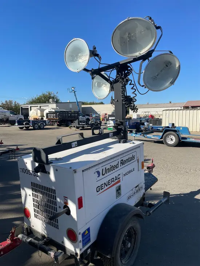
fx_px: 200
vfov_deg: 67.3
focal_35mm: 26
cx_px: 100
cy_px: 133
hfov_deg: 53.1
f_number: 1.6
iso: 32
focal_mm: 4.2
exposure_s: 1/3610
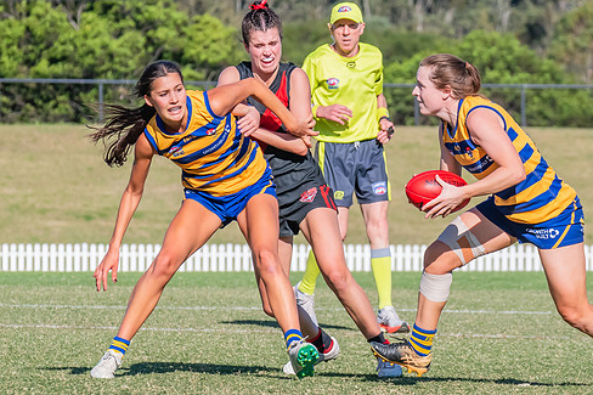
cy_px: 221
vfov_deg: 2.4
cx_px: 550
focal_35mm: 576
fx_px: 9484
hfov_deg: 3.6
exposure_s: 1/1250
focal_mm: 250
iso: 800
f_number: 11
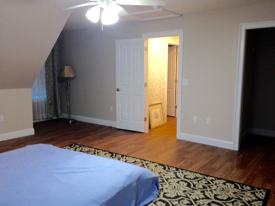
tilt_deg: -8.6
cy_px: 103
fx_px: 262
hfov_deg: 55.4
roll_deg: +0.9
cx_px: 138
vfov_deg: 42.9
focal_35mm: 33
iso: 125
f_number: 2.4
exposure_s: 1/20
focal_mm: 4.12
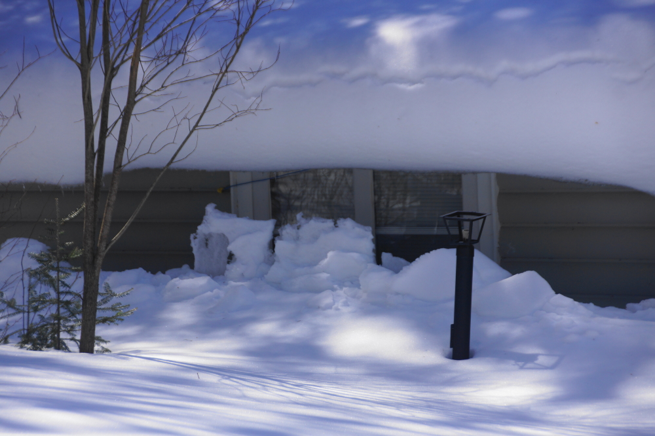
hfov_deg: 12.5
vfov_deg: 8.3
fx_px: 3001
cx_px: 328
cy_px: 218
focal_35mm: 165
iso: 100
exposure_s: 1/200
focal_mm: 110
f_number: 6.3
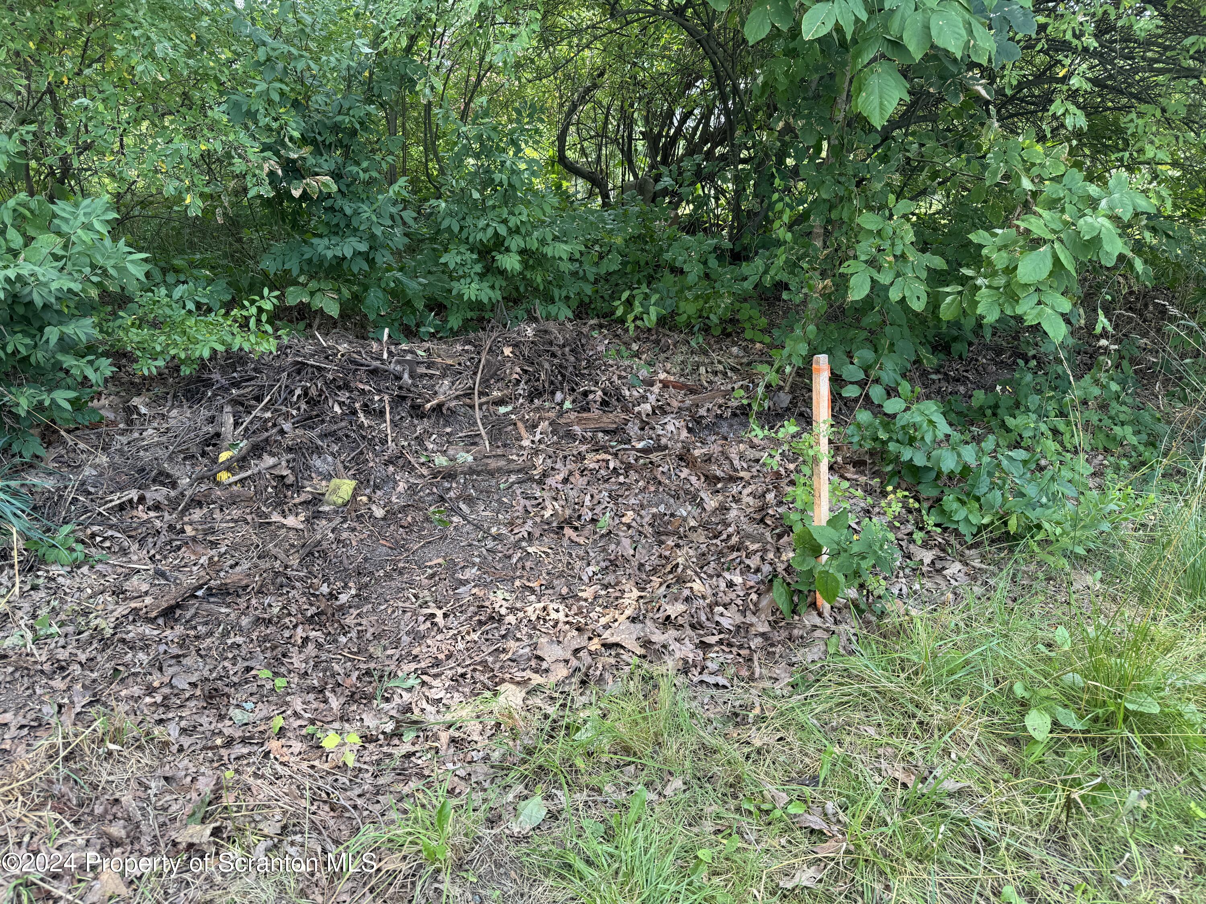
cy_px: 452
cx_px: 603
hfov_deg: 71.6
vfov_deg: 56.8
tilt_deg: -16.4
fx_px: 836
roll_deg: +2.8
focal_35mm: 24
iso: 64
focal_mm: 6.76
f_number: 1.78
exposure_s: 1/178
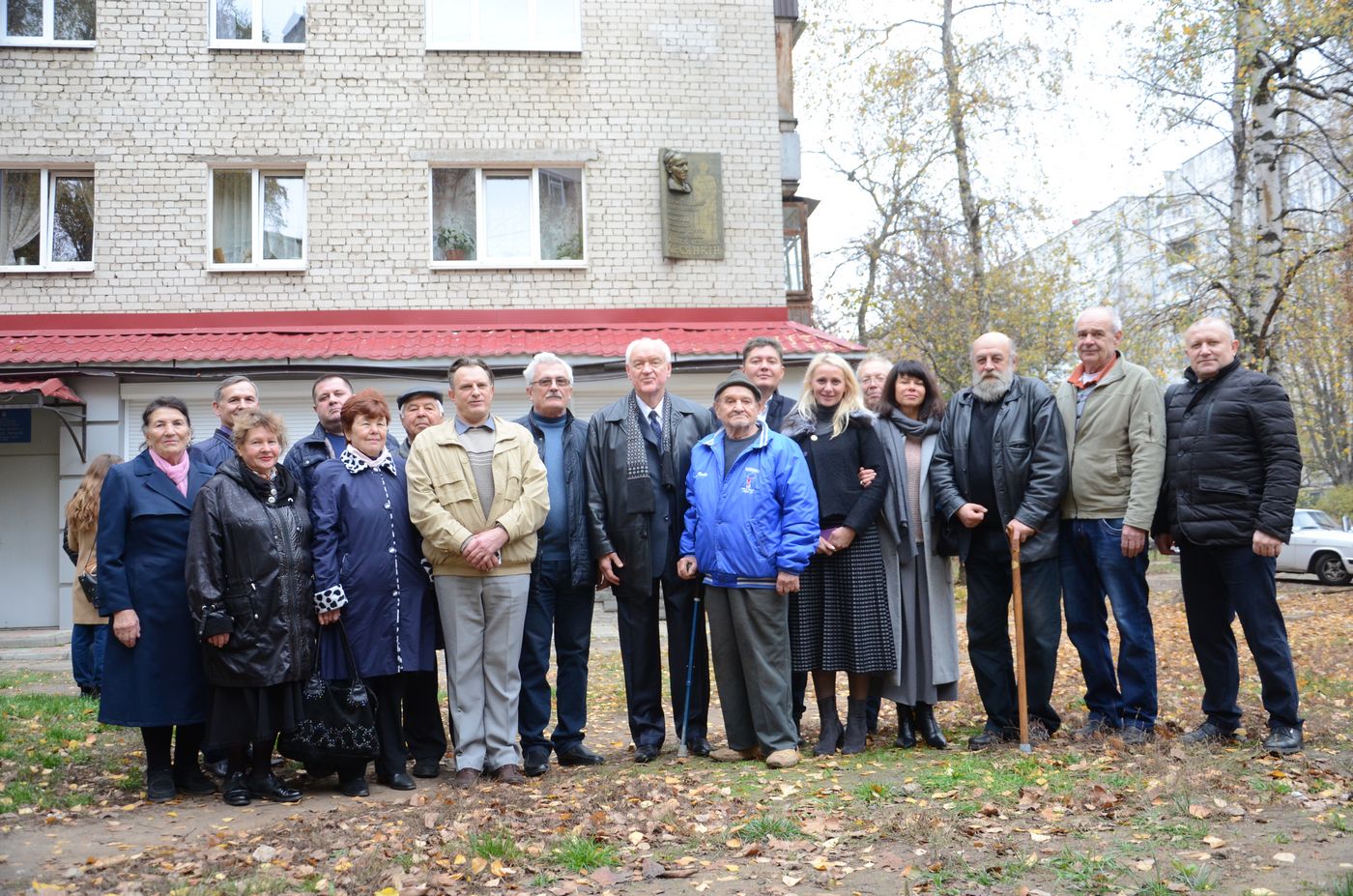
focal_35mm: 32
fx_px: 1181
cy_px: 448
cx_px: 676
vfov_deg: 41.5
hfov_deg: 59.6
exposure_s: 1/320
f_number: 4
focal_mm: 21
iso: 640
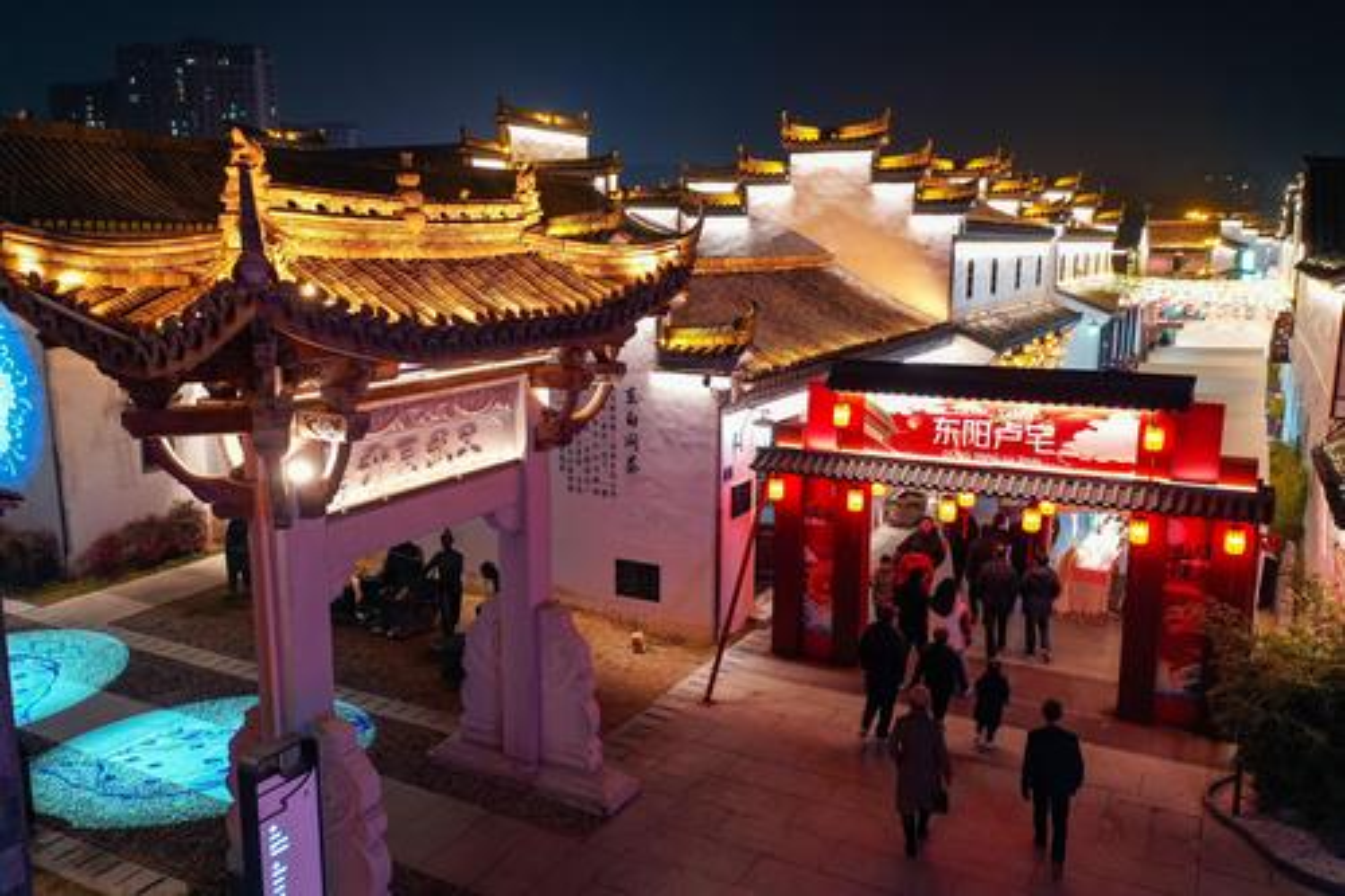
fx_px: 1046
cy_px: 448
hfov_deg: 65.5
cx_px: 672
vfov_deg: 46.4
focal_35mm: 28
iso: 400
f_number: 2.8
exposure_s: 1/15
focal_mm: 10.26
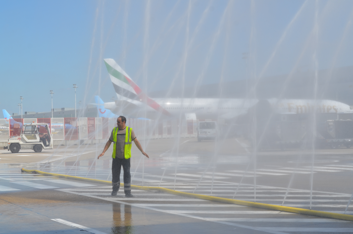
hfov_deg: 27.0
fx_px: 734
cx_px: 176
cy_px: 117
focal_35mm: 75
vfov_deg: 18.1
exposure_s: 1/320
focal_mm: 50
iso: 100
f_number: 9
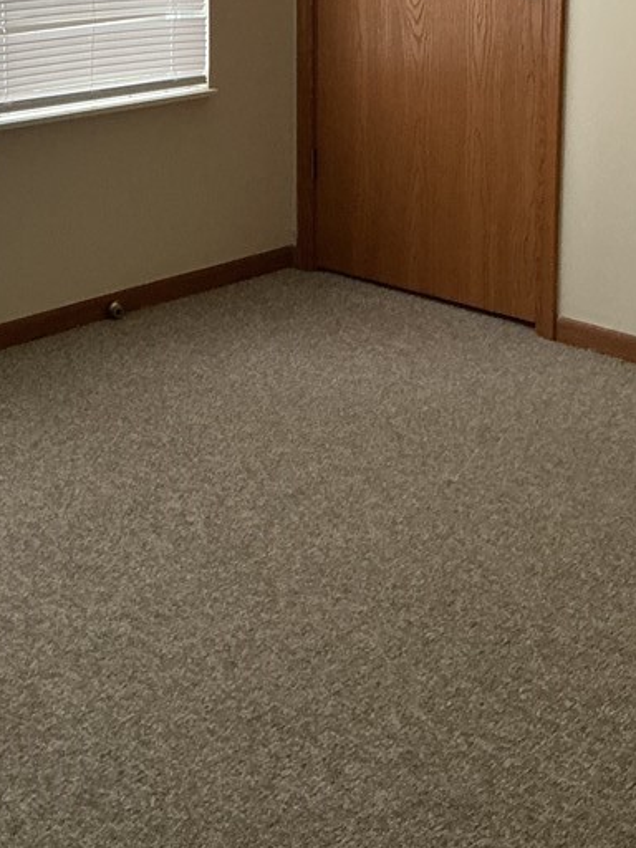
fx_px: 1421
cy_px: 98
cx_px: 86
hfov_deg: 24.6
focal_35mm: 58
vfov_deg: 31.8
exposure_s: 1/60
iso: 80
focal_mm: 3
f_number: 1.8
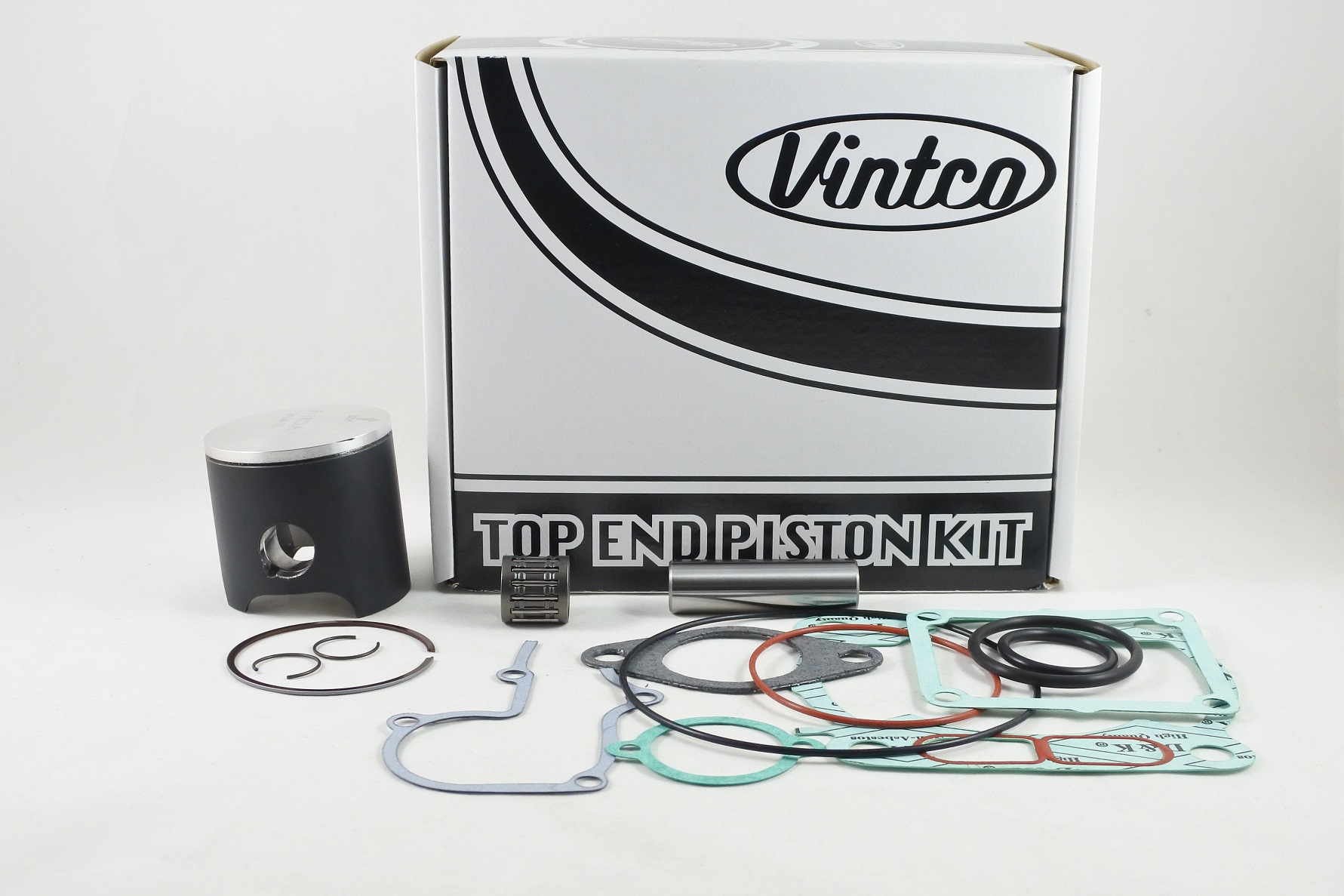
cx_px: 672
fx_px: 1269
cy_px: 448
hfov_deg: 55.8
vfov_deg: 38.9
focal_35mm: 34
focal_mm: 12.6
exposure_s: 1/125
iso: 500
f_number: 3.8
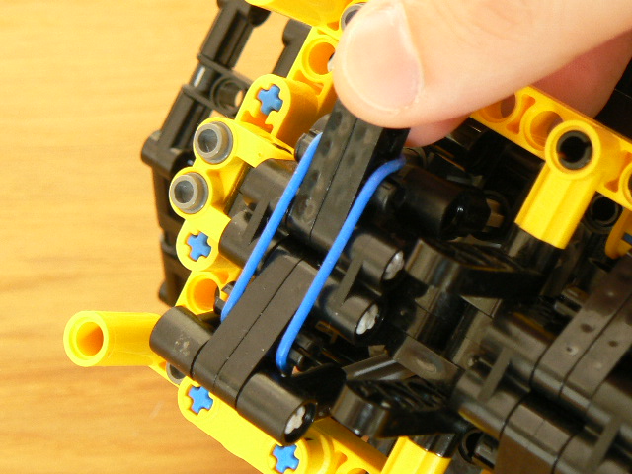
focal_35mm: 93
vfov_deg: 15.9
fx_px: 1698
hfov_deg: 21.1
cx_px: 316
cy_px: 237
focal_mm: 11.4
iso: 100
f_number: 4
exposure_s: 1.3
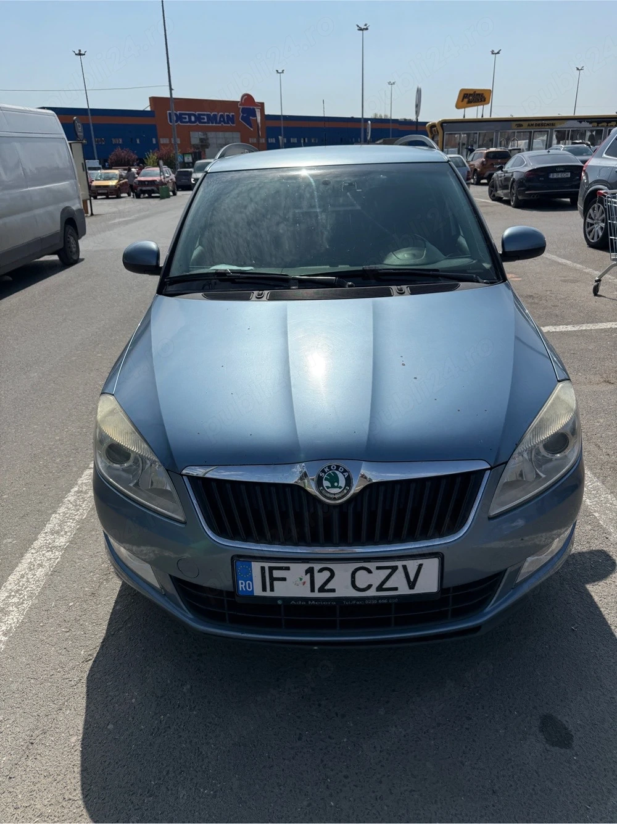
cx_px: 308
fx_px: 571
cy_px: 412
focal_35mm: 24
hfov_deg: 56.8
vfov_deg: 71.6
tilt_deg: -22.7
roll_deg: +1.8
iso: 100
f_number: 1.78
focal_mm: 6.76
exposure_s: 1/11905
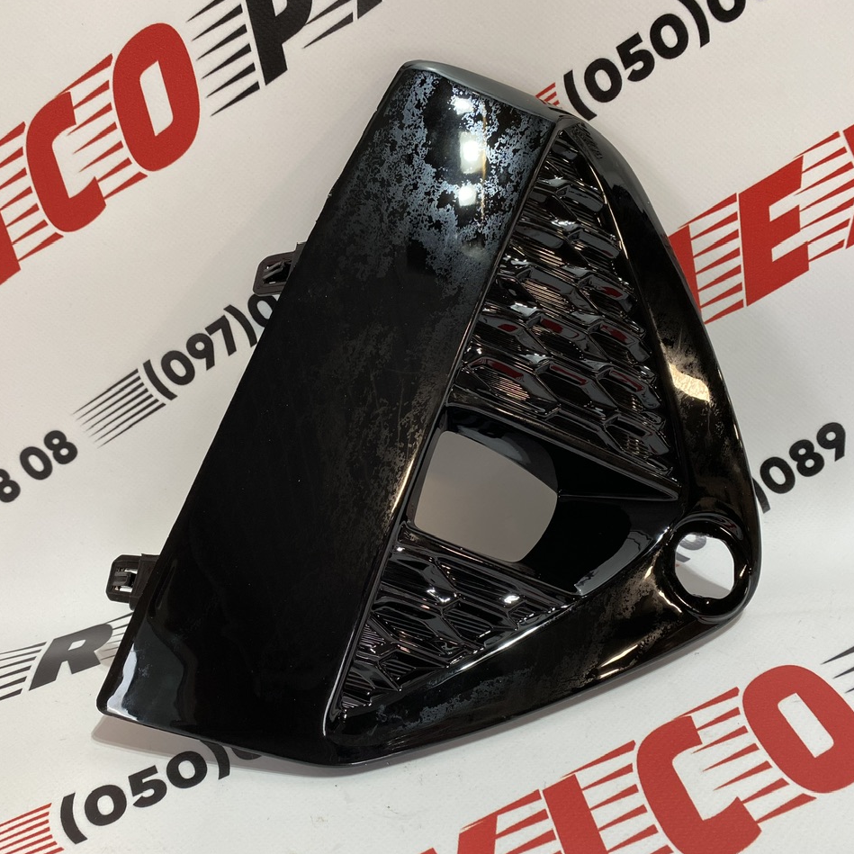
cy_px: 423
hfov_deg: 52.0
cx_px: 325
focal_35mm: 31
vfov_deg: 52.5
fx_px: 865
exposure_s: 1/121
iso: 125
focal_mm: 4.25
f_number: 1.8
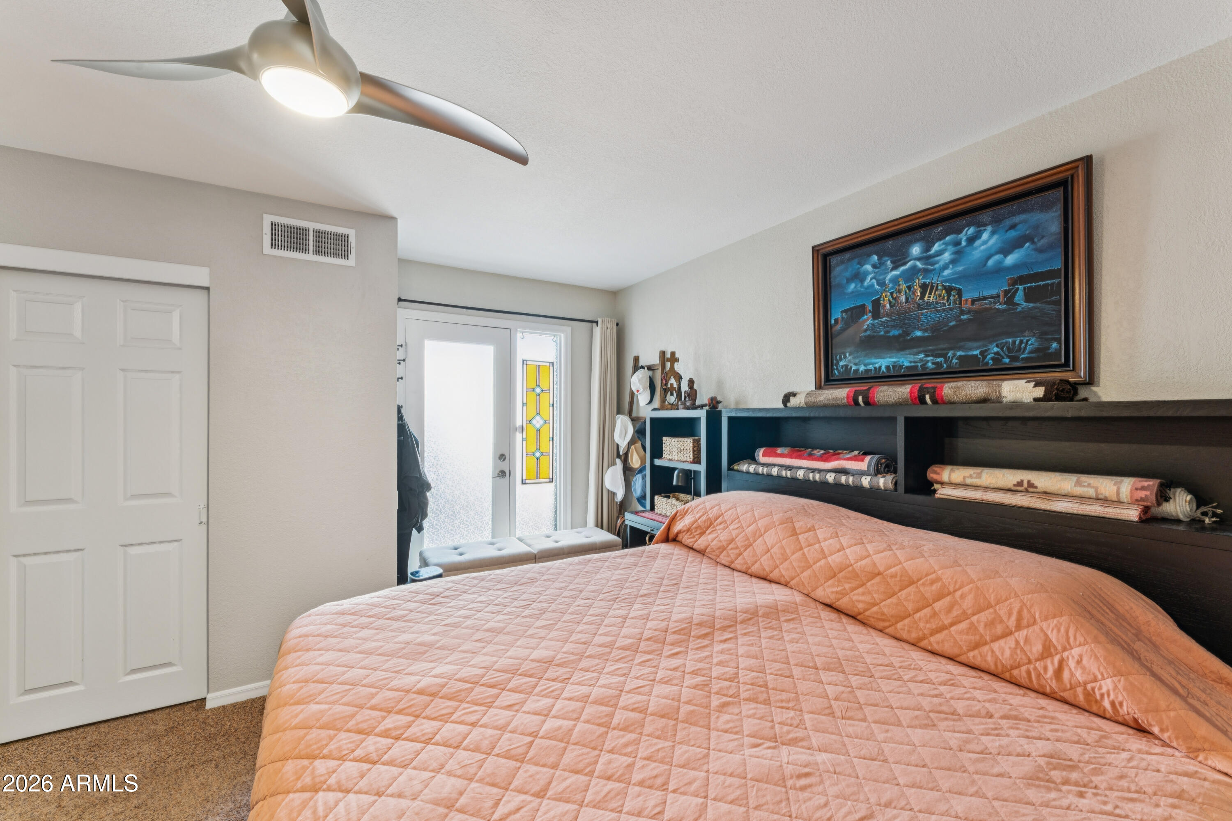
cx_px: 616
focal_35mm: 14
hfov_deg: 104.3
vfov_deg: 81.2
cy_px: 410
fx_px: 479
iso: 400
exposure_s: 1/4
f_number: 13
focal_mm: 14
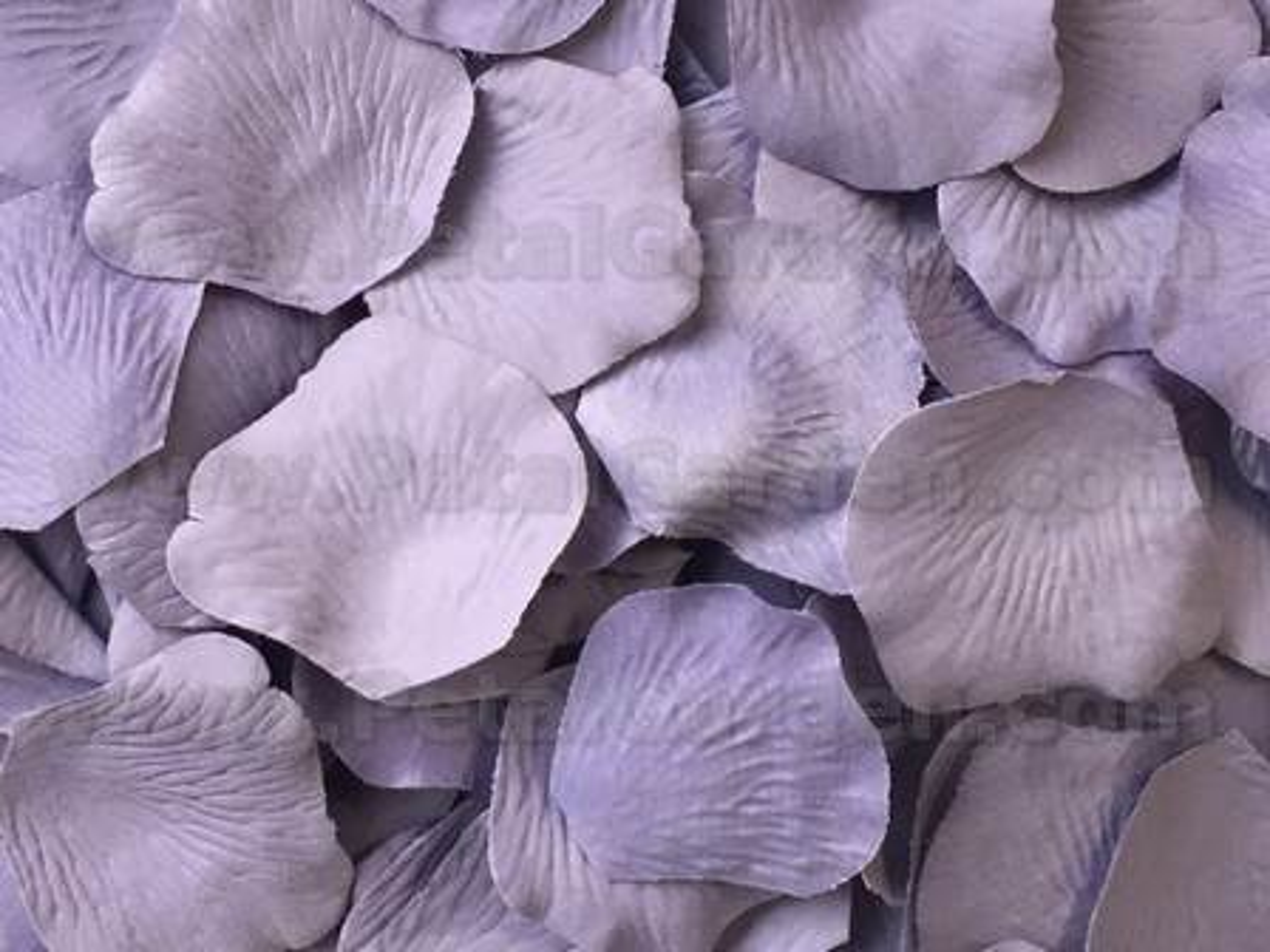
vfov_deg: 48.2
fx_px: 1064
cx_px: 635
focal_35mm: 29
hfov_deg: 61.7
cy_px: 476
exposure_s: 1/40
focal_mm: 4.15
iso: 32
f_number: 2.2
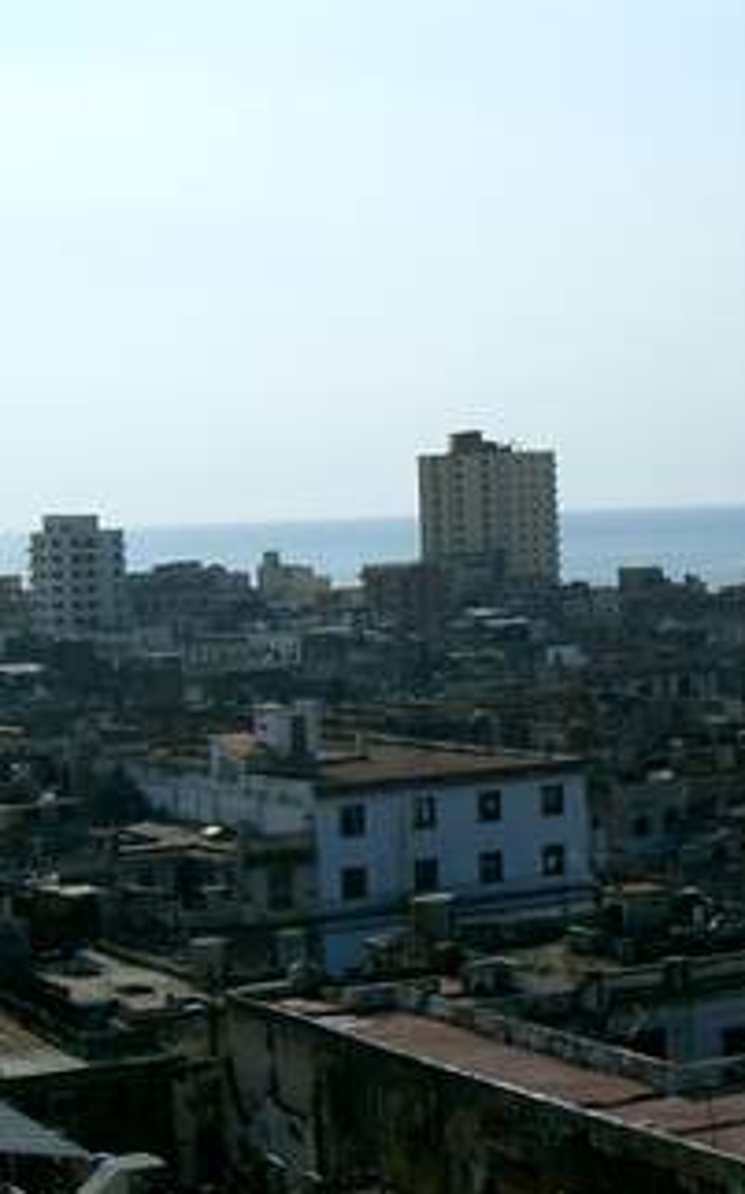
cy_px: 693
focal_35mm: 82
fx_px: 2666
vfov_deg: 25.2
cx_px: 563
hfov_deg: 15.8
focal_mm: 8
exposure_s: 1/2000
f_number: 4.8
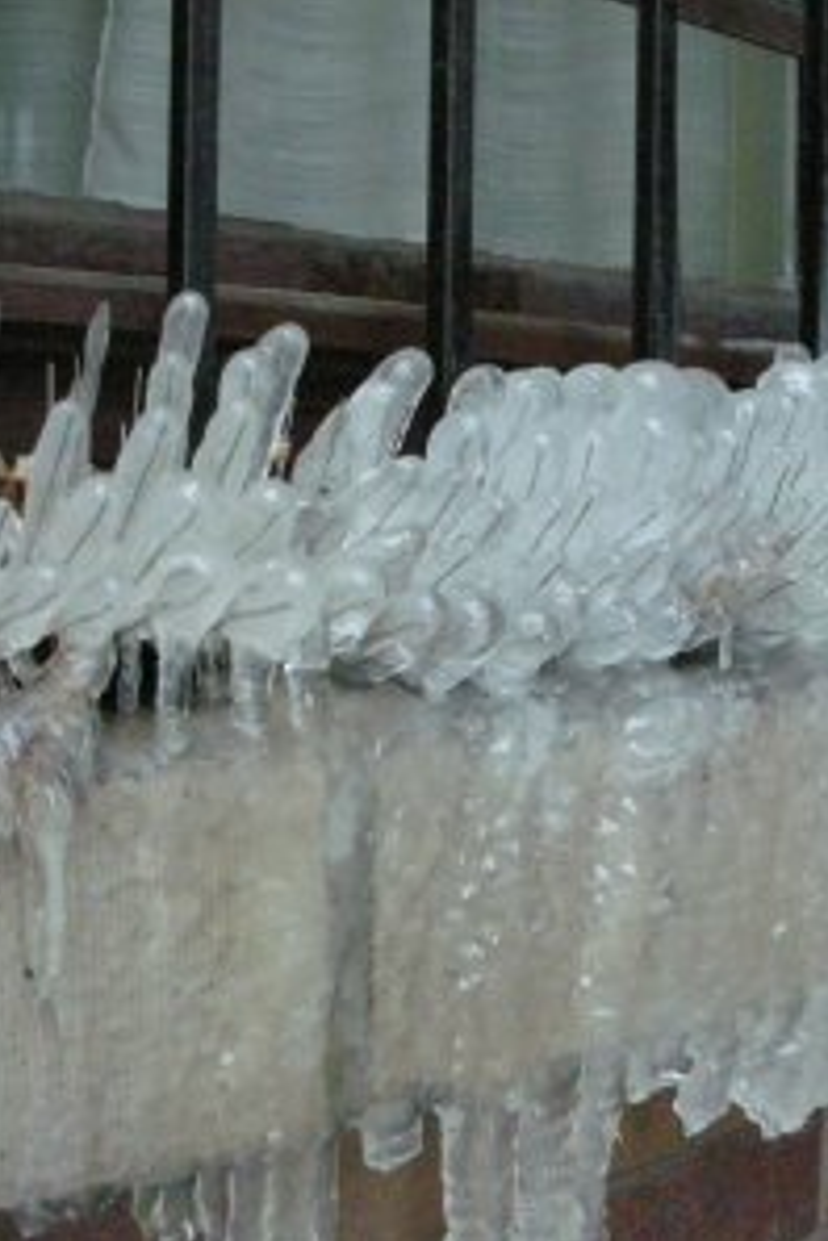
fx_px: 1690
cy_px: 623
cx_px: 468
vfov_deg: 40.3
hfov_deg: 27.5
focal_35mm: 49
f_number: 7.9
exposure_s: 1/63.2
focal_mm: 5.8
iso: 800
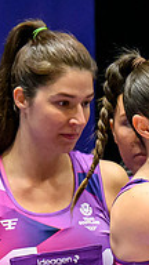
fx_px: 9735
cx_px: 442
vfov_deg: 1.6
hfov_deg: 0.9
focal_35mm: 1386
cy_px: 325
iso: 4000
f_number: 3.2
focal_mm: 200
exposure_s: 1/1600
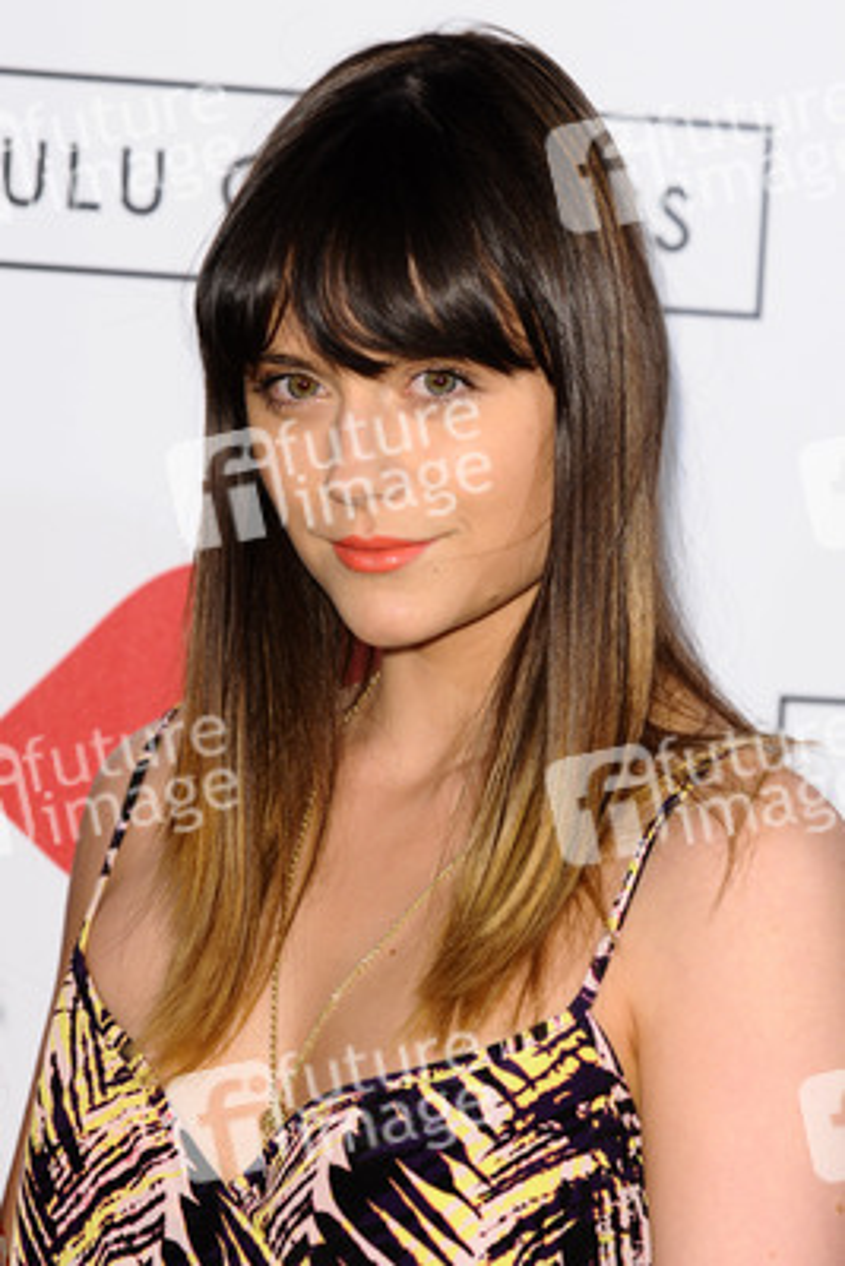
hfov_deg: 6.3
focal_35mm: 218
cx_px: 422
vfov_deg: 9.5
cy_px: 633
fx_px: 7651
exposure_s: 1/200
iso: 320
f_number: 4.5
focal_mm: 145
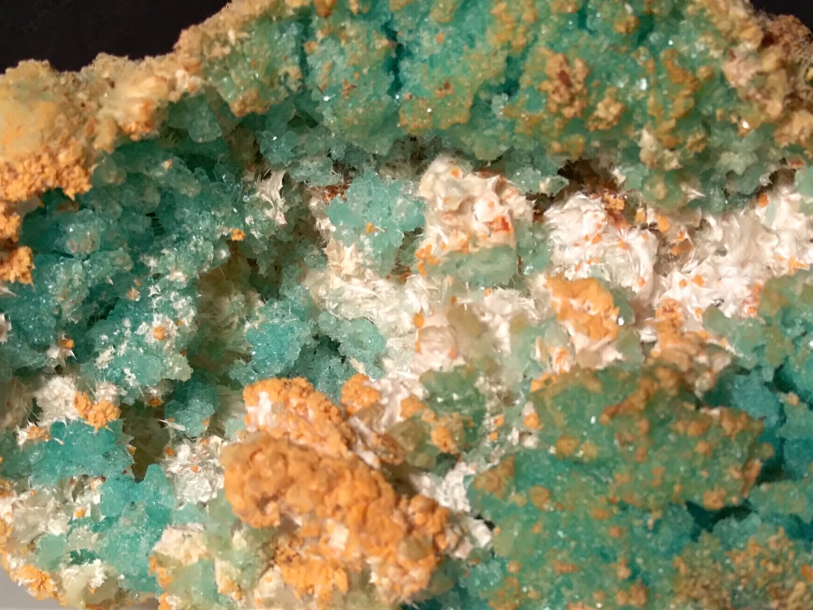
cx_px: 406
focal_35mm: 26
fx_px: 611
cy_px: 305
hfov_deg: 67.3
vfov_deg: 53.1
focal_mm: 3.54
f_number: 2
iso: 141
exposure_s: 1/33.3
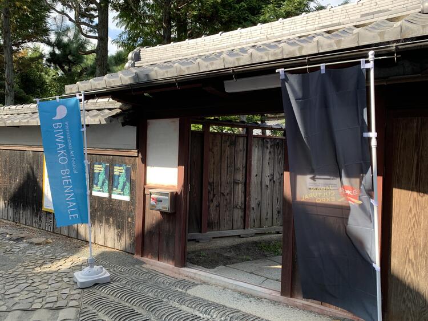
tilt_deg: +0.2
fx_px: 322
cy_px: 160
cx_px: 214
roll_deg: -2.0
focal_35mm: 26
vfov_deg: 53.1
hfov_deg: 67.3
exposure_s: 1/321
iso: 25
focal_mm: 4.2
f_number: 1.8
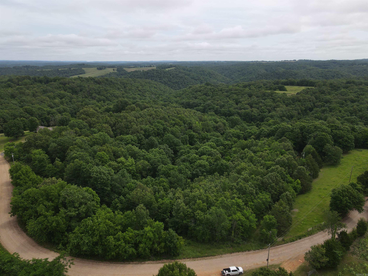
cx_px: 184
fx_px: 255
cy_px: 138
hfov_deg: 71.6
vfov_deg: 56.8
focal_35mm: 24
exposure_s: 1/725
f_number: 2.8
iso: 100
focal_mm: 4.5
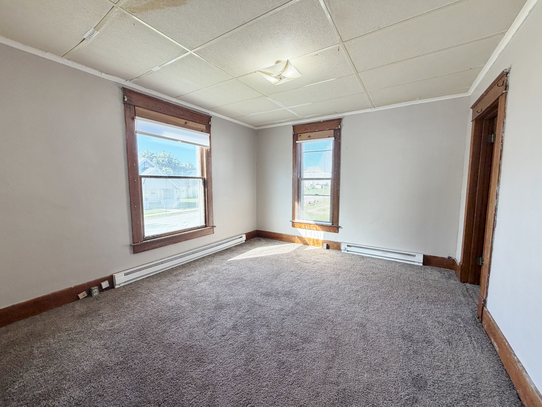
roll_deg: +1.1
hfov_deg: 102.1
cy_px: 204
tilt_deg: -5.2
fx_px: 219
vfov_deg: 85.7
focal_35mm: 14
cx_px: 271
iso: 125
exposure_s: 1/120
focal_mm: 2.22
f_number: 2.2
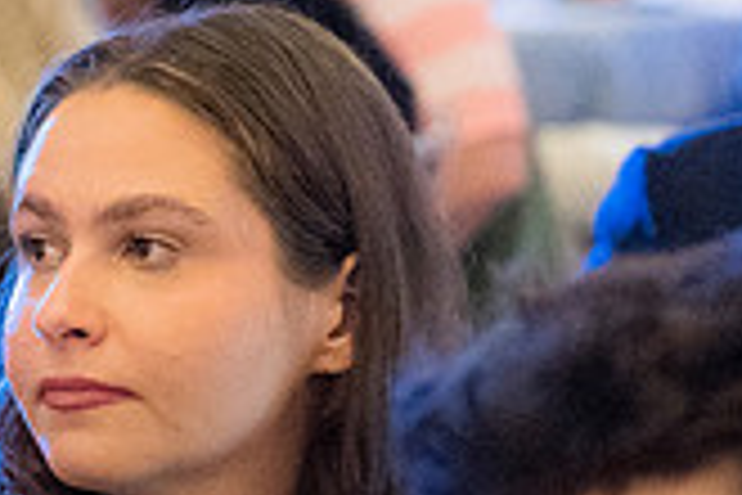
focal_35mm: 289
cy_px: 362
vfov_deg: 4.8
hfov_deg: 7.1
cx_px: 81
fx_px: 5956
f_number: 4
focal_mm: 82
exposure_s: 1/125
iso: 12800
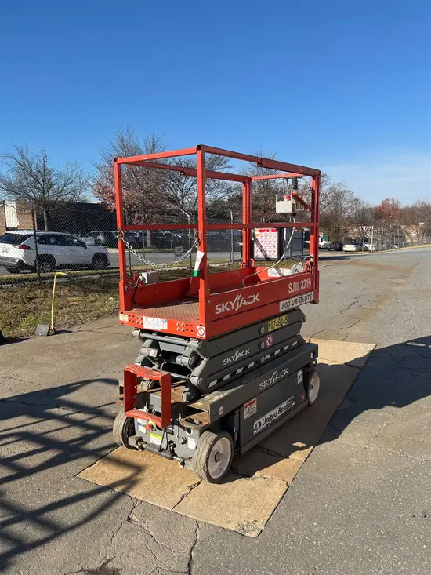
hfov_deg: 53.1
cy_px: 288
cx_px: 216
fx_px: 432
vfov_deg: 67.3
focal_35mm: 26
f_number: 1.6
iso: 50
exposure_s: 1/2513
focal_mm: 5.1
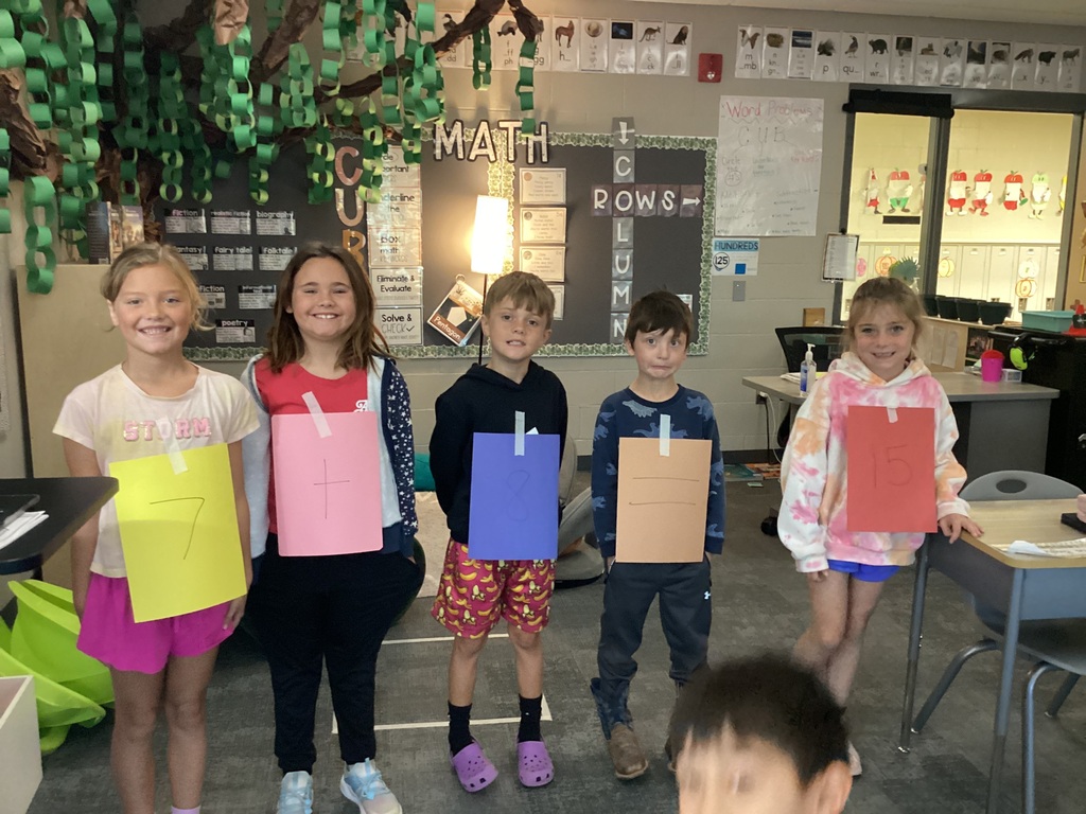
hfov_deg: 58.4
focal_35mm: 31
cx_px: 543
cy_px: 407
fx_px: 973
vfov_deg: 45.4
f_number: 2.4
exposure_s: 1/30
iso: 400
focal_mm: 3.3
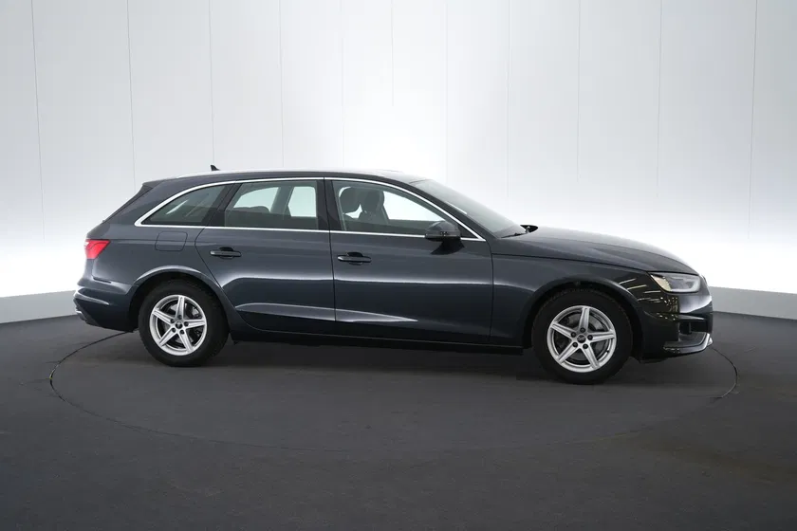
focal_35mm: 37
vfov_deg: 35.9
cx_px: 398
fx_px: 819
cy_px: 266
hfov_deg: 51.9
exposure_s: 1/50
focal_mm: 37
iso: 800
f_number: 5.6
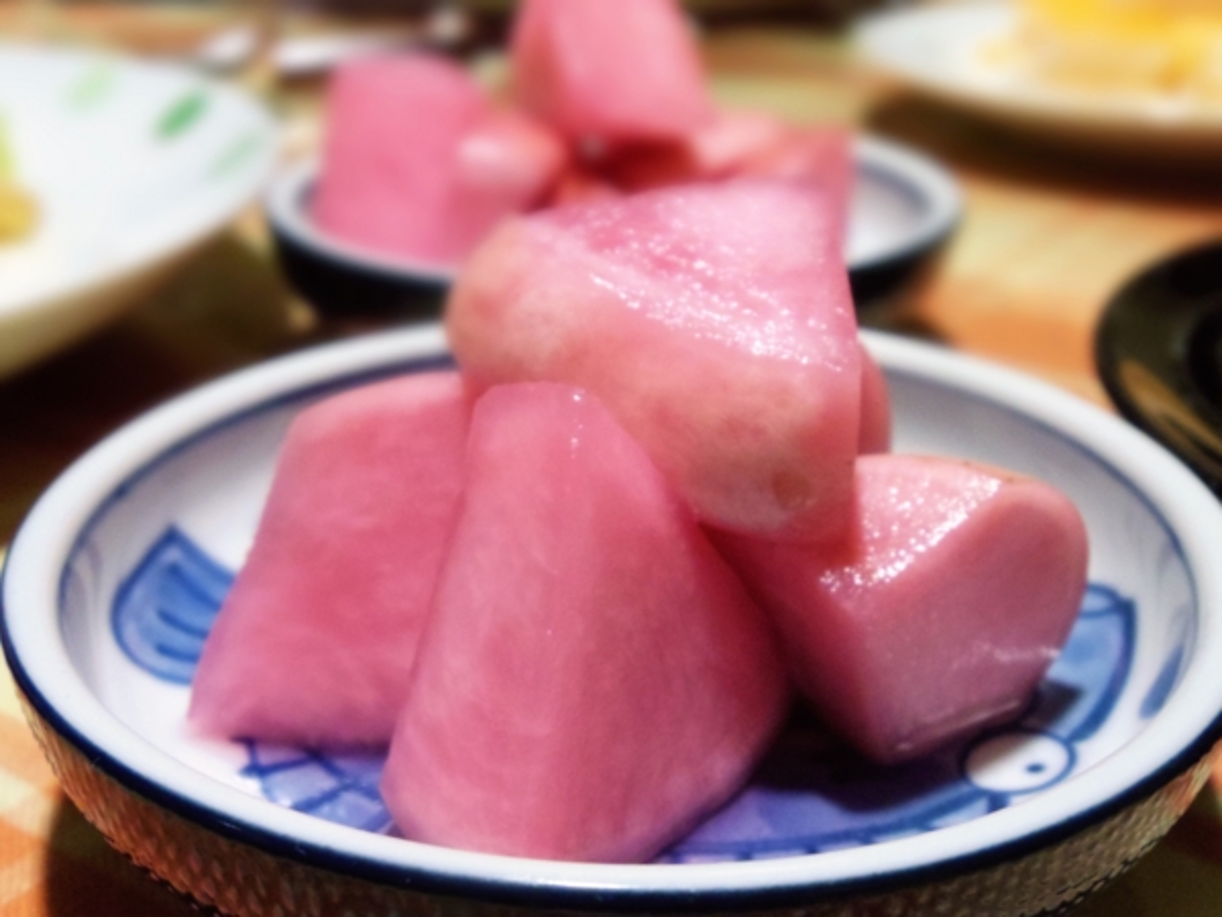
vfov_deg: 32.2
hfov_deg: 42.1
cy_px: 458
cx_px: 611
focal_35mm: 45
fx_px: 1589
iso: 1600
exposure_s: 1/25
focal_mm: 9.7
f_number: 3.5
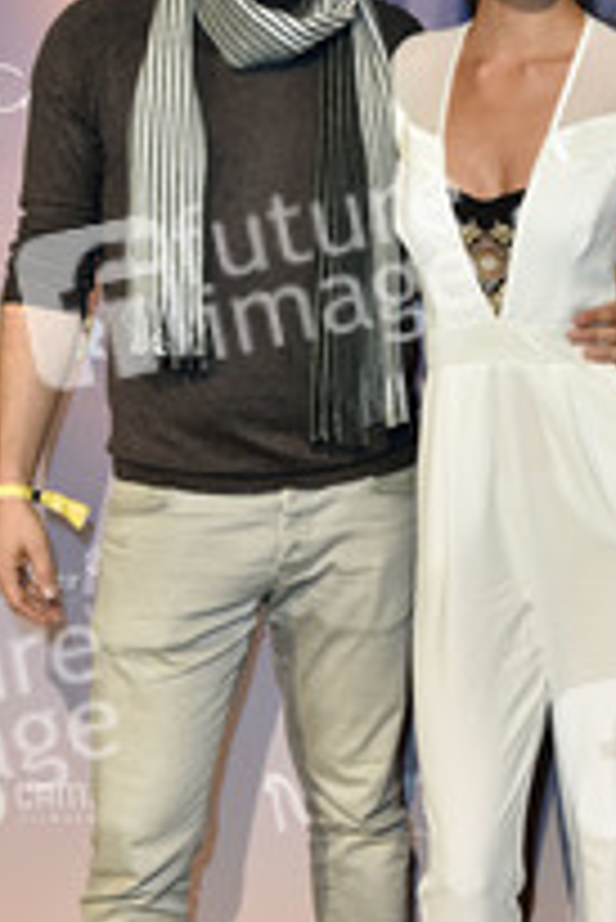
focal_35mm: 74
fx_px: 1896
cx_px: 378
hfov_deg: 18.4
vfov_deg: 27.3
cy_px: 508
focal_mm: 38
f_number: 5.6
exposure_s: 1/125
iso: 1100
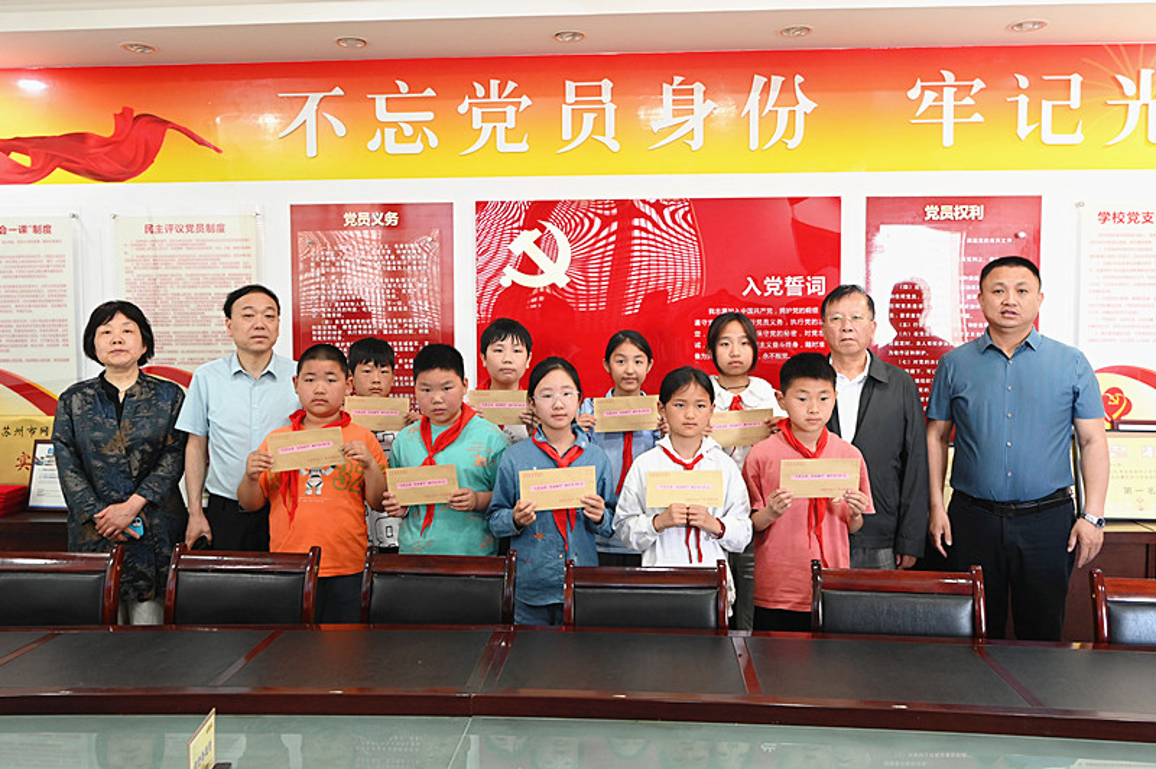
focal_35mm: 30
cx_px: 578
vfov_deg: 42.9
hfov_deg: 61.1
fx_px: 979
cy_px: 384
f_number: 7.1
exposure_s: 1/30
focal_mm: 30.5
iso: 2800
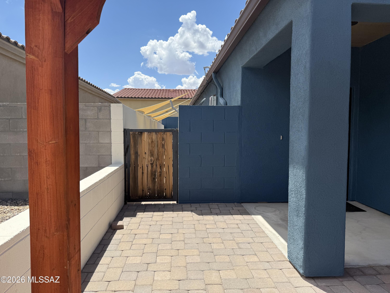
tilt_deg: -3.2
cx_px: 195
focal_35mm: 24
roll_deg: +0.2
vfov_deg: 56.8
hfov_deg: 71.6
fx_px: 270
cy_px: 146
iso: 80
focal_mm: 6.76
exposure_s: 1/4167
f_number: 1.78
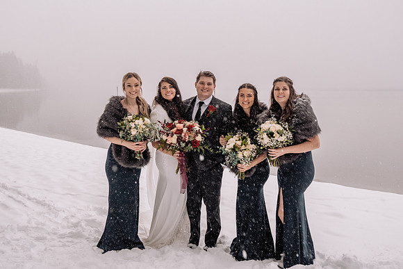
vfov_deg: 32.1
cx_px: 201
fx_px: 467
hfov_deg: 46.7
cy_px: 109
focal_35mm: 42
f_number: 5
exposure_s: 1/250
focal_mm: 35
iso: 1250
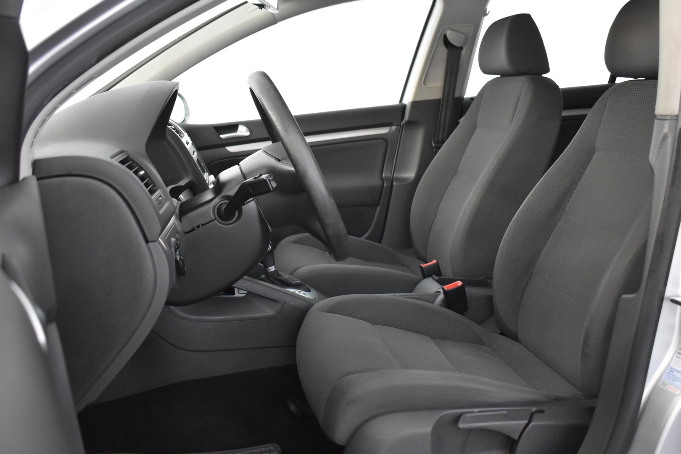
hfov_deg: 53.1
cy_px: 227
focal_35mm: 36
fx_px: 681
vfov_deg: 36.9
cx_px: 340
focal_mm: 24
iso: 3200
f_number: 3.8
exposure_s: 1/20
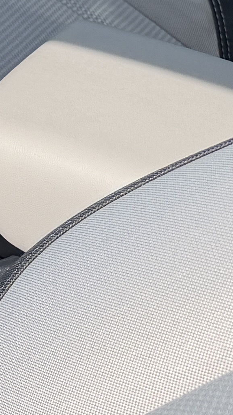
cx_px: -737
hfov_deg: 6.5
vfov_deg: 14.2
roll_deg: -7.9
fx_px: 1605
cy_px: -95
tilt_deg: -31.0
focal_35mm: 146
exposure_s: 1/1553
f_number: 1.78
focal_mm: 6.76
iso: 80
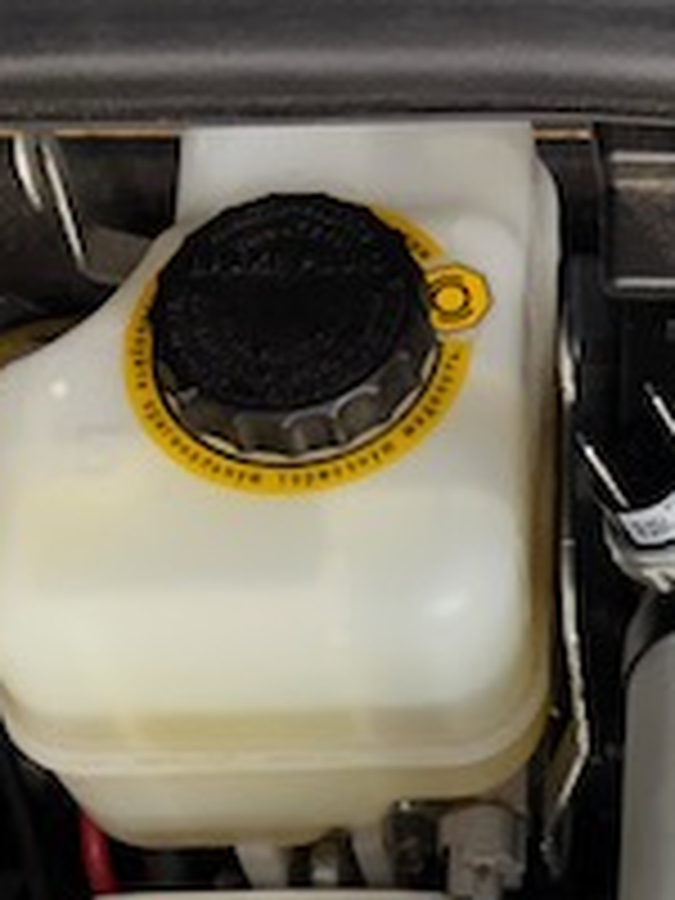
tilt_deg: -70.4
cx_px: 680
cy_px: 1174
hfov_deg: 18.4
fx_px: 2028
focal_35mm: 78
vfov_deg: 22.4
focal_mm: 5.7
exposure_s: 1/40
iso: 500
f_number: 1.5
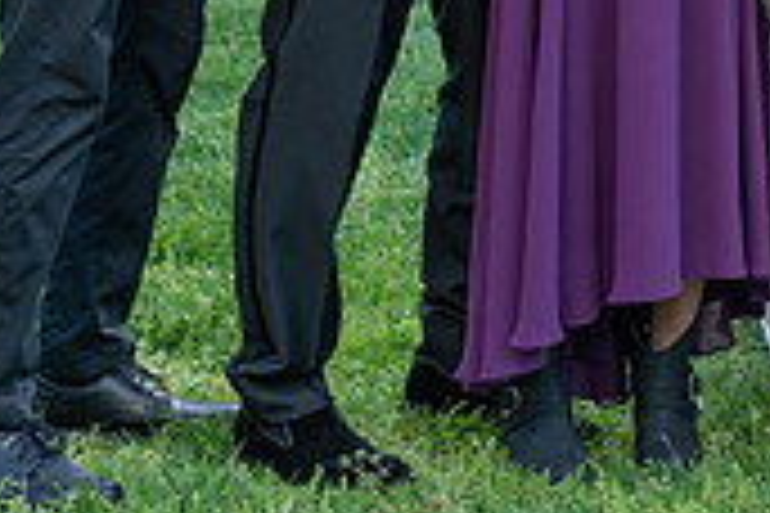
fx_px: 3508
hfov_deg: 12.2
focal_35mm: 164
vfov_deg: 8.1
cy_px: -364
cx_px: 943
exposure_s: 1/200
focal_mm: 45
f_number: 2.8
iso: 100
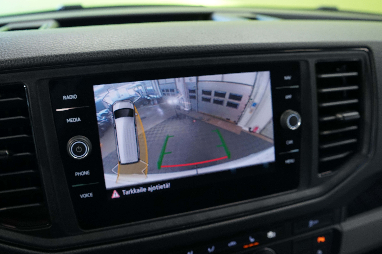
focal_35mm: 49
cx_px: 191
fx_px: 520
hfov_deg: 40.3
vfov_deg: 27.5
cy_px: 127
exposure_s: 1/25
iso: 800
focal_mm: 49
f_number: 6.3
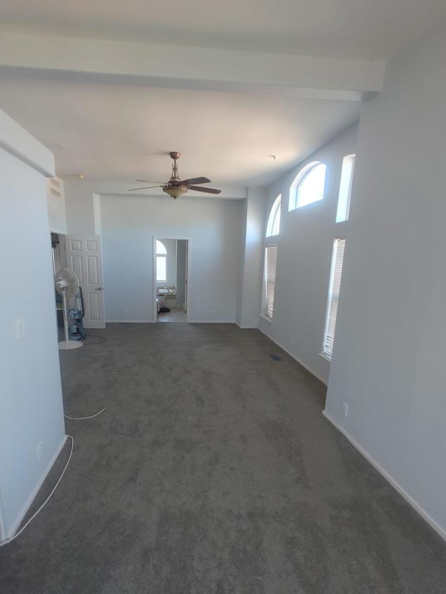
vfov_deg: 90.9
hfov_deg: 74.4
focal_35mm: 17
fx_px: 292
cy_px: 314
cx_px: 195
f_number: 1.9
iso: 100
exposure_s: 1/33
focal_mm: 1.78
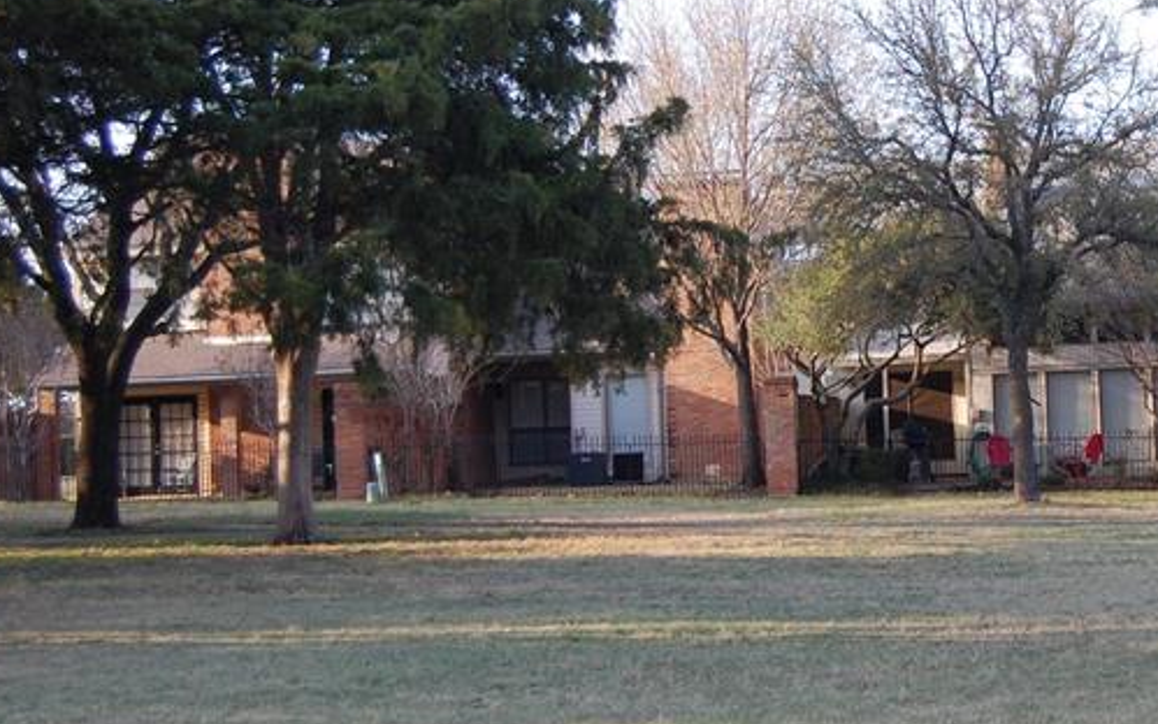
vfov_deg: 13.9
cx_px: 935
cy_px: 232
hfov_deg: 21.8
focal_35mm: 94
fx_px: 2967
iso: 400
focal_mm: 30
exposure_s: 1/500
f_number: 4.5
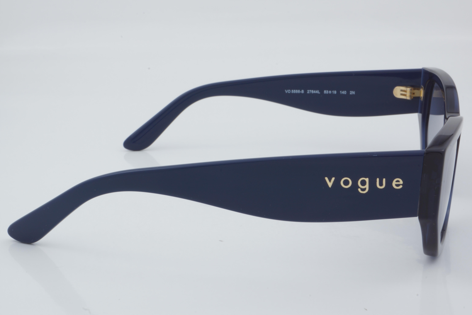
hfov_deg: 29.9
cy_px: 158
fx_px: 885
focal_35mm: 68
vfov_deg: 20.2
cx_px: 236
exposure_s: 1/3
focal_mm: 45
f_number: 32
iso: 100
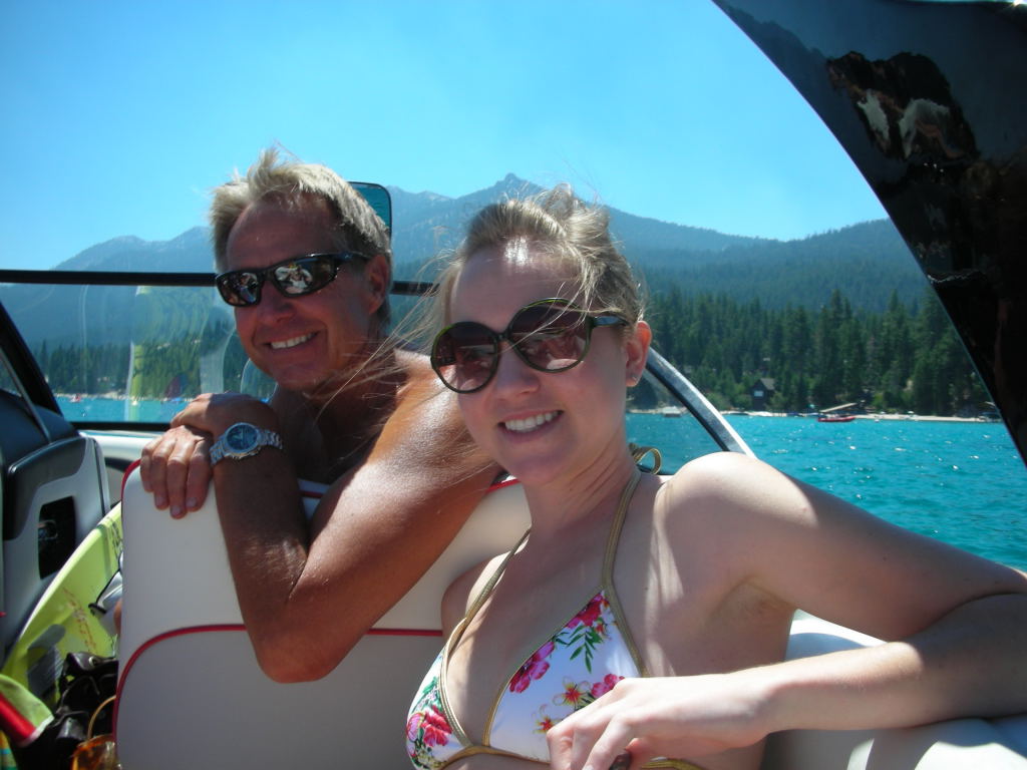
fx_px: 1038
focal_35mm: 35
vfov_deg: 40.7
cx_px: 514
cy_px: 385
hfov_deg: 52.6
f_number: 8.5
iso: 50
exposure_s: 1/79.6
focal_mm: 5.8
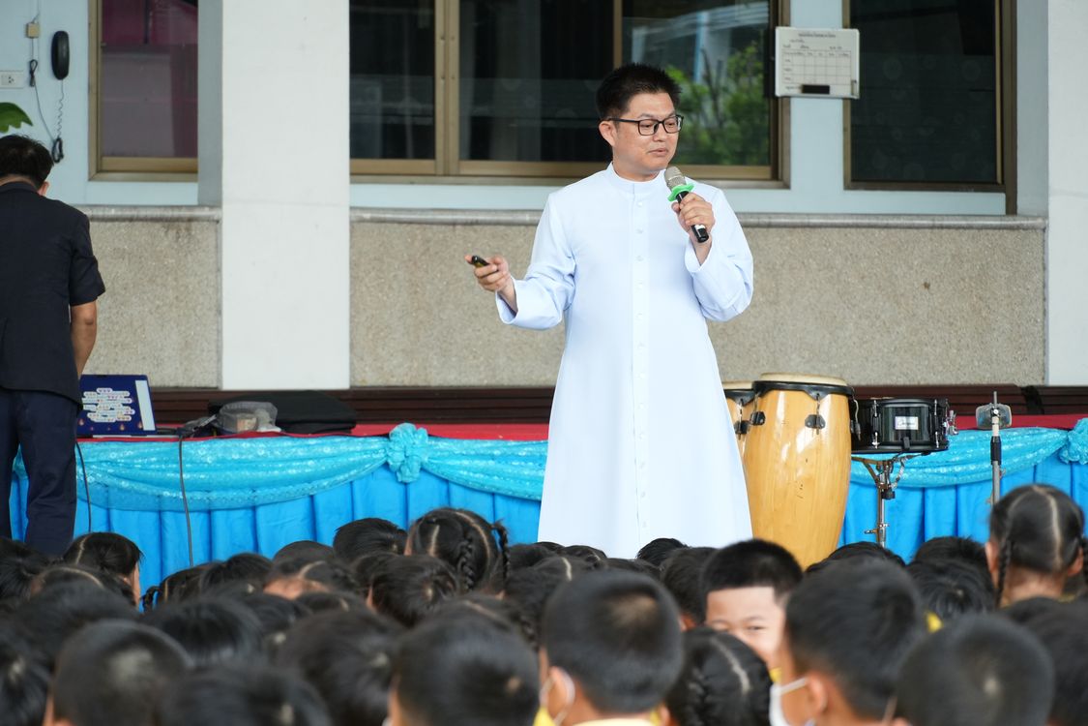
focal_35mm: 202
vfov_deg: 6.8
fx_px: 6120
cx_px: 544
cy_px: 363
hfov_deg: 10.2
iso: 1000
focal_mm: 135
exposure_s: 1/125
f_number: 5.6
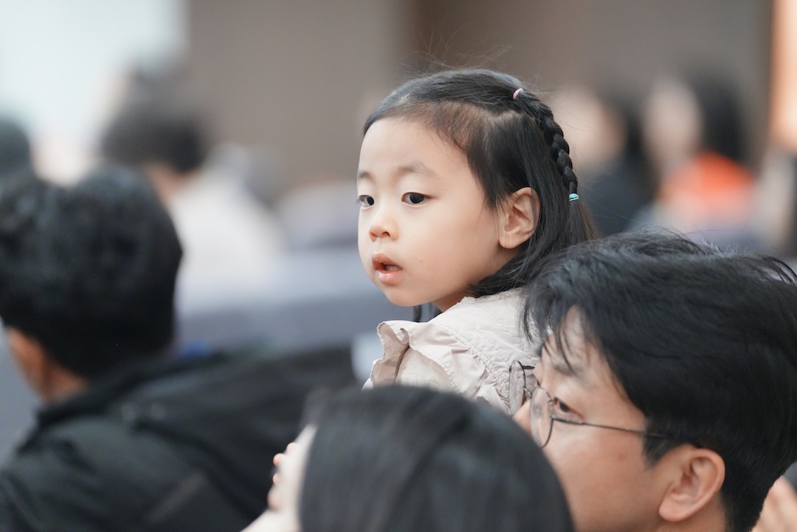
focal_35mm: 185
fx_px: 4095
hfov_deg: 11.1
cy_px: 266
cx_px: 398
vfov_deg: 7.4
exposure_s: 1/160
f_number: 2.8
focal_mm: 185
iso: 3200
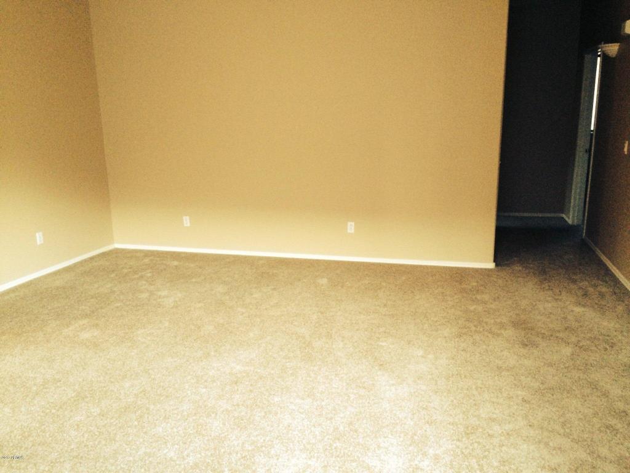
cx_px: 315
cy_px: 236
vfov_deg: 46.8
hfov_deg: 60.0
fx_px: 546
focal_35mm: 30
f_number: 2.2
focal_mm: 4.12
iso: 320
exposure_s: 1/17
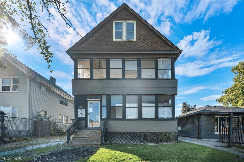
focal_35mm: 14
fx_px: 95
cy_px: 81
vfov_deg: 81.2
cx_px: 122
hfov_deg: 104.3
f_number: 5.6
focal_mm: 14
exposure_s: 1/3200
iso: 500
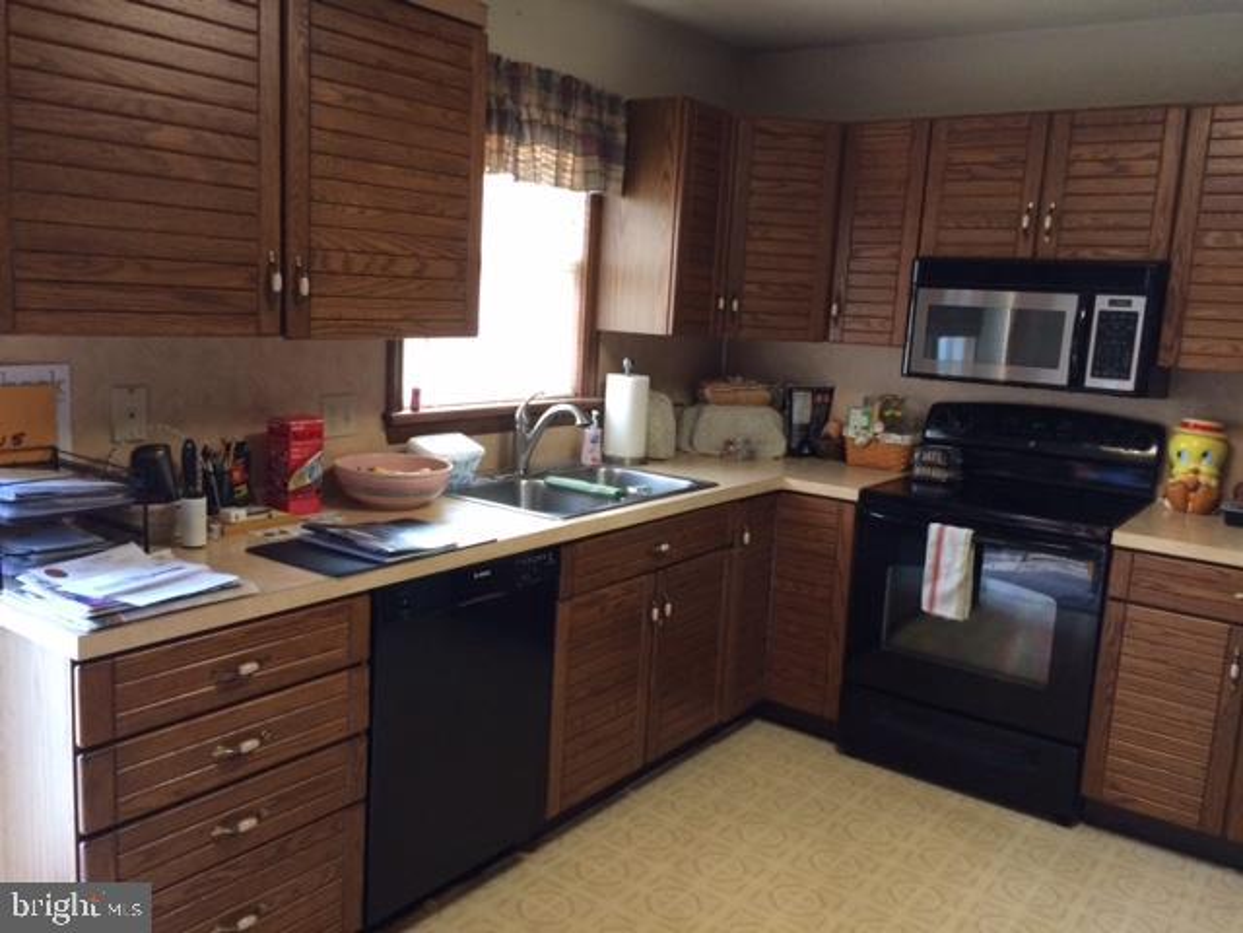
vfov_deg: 48.2
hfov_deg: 61.7
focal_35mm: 29
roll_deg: -2.4
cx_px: 622
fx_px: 1041
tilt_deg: -9.9
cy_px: 466
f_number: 2.2
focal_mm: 4.15
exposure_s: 1/30
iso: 200
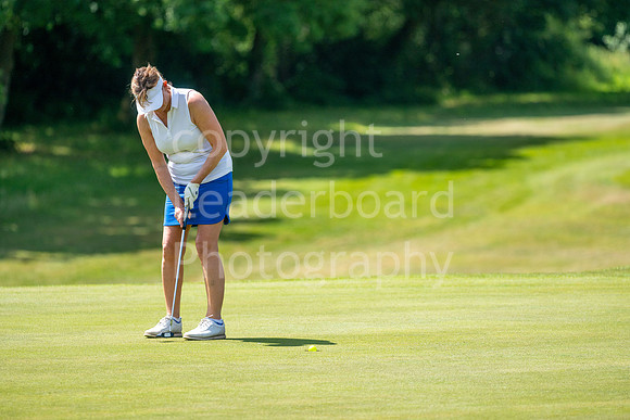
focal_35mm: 300
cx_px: 315
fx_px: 5251
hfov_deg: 6.9
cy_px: 210
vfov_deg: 4.6
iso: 320
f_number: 5
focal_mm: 300
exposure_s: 1/2500
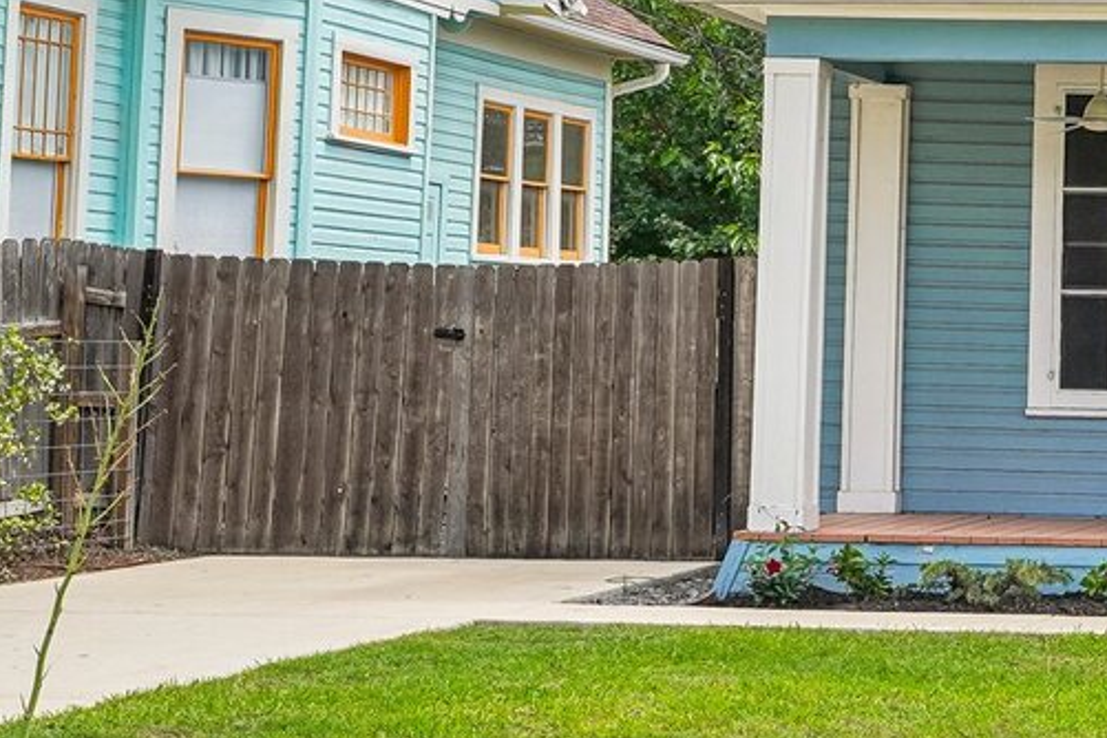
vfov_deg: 13.8
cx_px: 1679
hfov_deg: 18.3
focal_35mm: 99
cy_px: 115
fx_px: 3032
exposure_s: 1/250
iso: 100
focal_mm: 30.5
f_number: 8
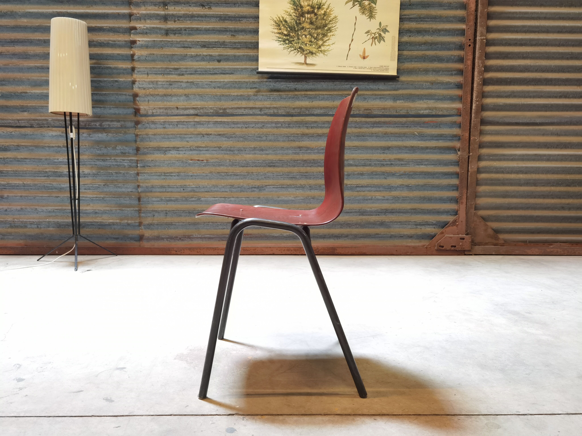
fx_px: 488
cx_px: 291
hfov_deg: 61.7
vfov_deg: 48.2
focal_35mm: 29
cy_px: 218
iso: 400
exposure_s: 1/25
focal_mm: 6.71
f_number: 1.9
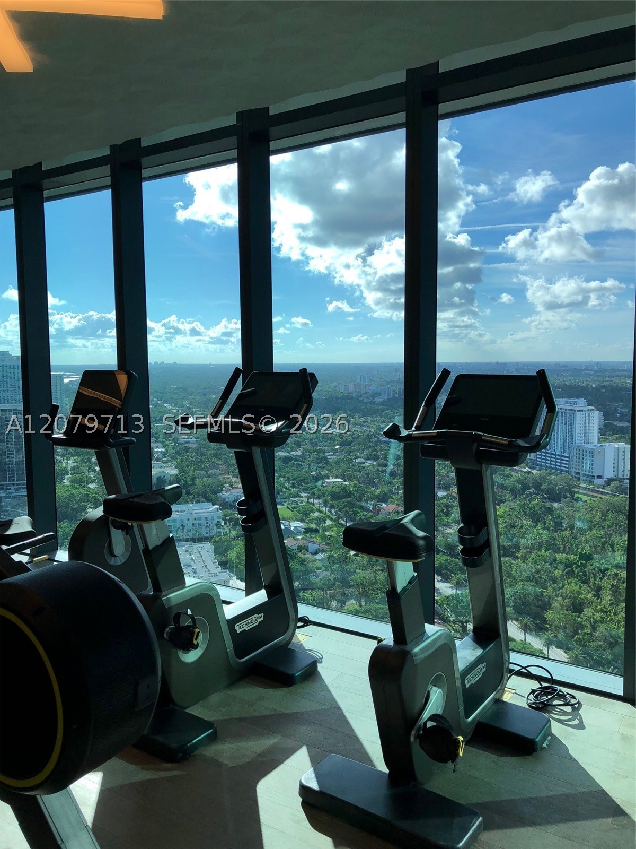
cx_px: 318
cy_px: 424
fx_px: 710
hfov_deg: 48.2
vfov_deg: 61.7
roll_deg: +0.3
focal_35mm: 29
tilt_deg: -4.8
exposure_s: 1/1215
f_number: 1.8
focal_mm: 3.99
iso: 20
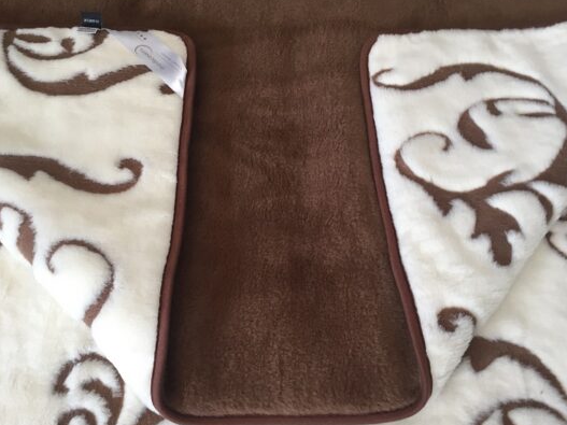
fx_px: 540
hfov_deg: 55.4
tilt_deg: -61.7
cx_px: 287
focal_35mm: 33
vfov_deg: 42.9
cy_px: 227
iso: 40
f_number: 2.2
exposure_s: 1/33
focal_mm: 4.15
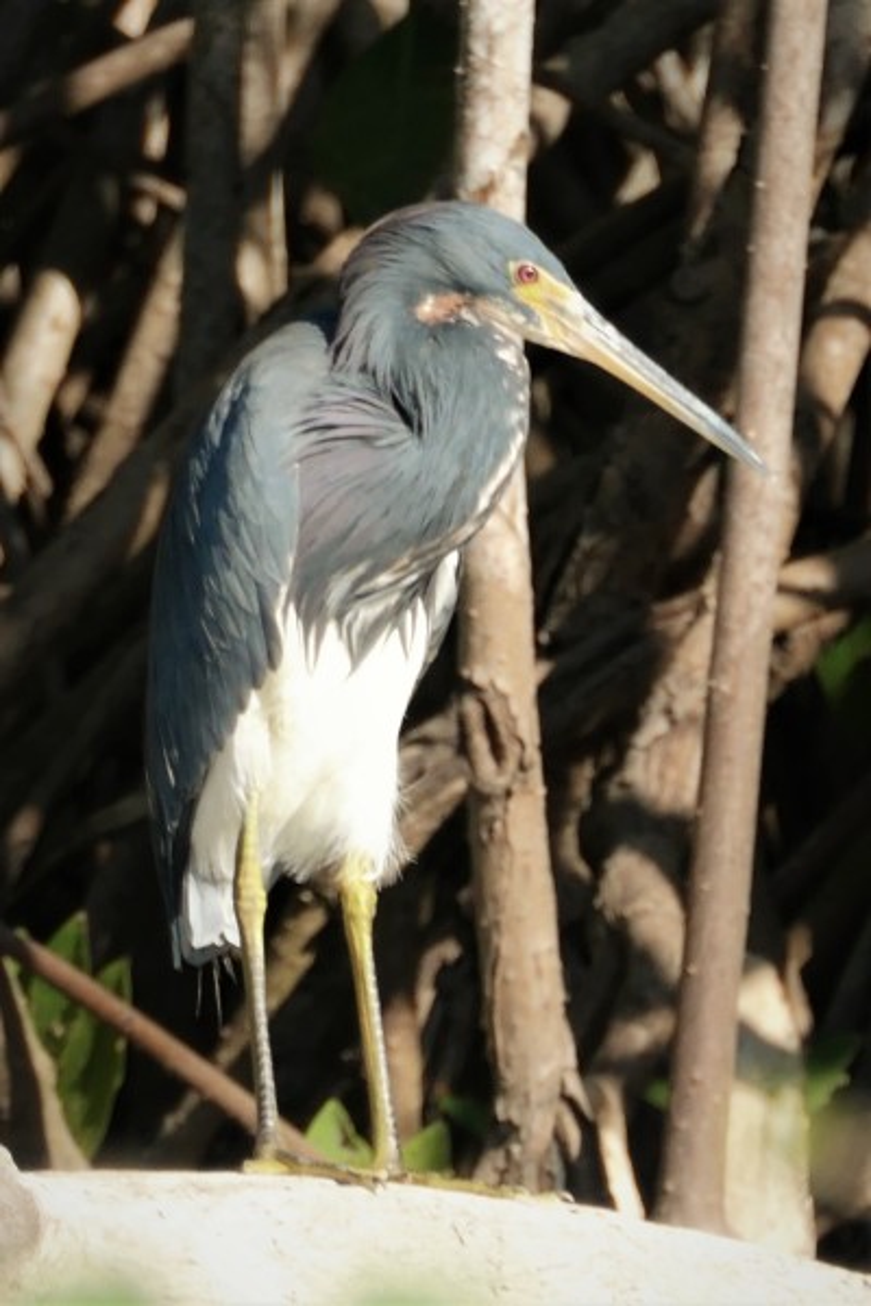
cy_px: 653
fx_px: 26128
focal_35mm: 720
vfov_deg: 2.9
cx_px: 436
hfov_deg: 1.9
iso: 200
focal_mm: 132
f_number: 6.4
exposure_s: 1/320
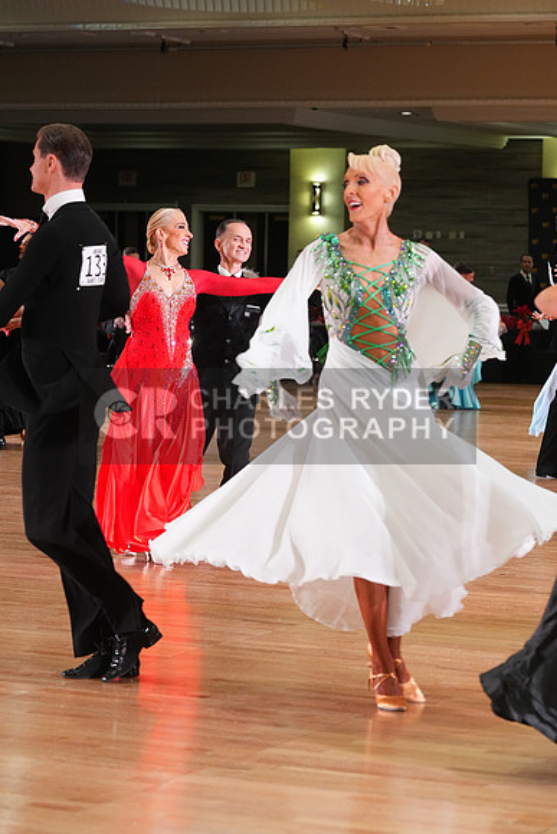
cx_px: 278
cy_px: 417
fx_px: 2528
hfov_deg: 12.6
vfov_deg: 18.8
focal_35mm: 109
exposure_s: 1/200
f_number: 5.6
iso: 3200
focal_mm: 109
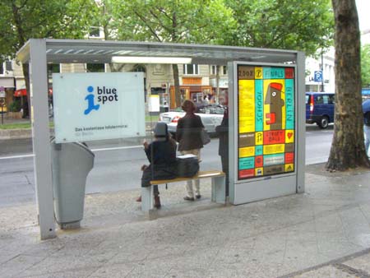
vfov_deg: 37.8
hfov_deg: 49.0
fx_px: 406
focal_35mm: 38
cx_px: 185
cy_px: 139
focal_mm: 6.2
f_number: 4.3
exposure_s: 1/320
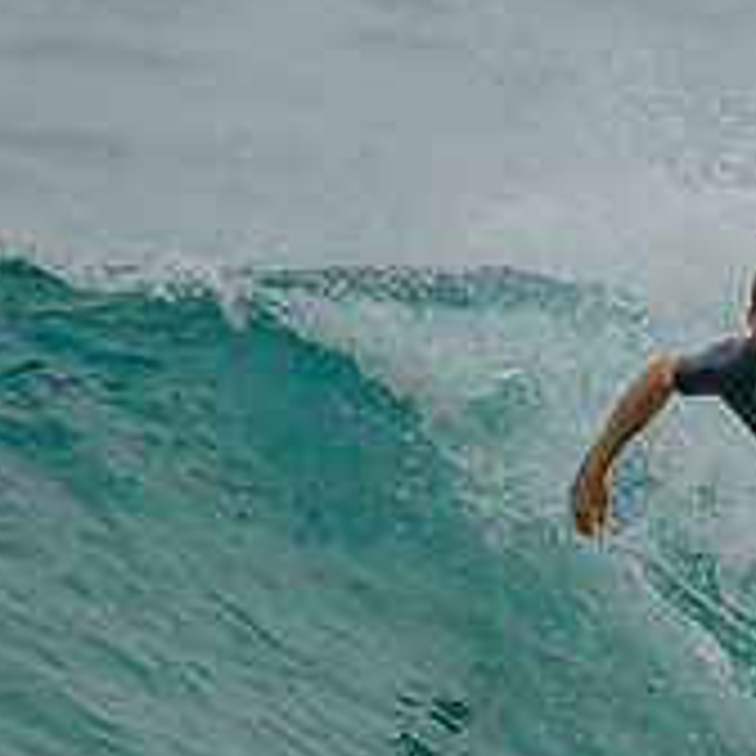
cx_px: 1507
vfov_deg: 0.5
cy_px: 576
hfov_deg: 0.5
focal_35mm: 3236
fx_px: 79957
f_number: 6.3
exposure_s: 1/3200
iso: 1000
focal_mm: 800
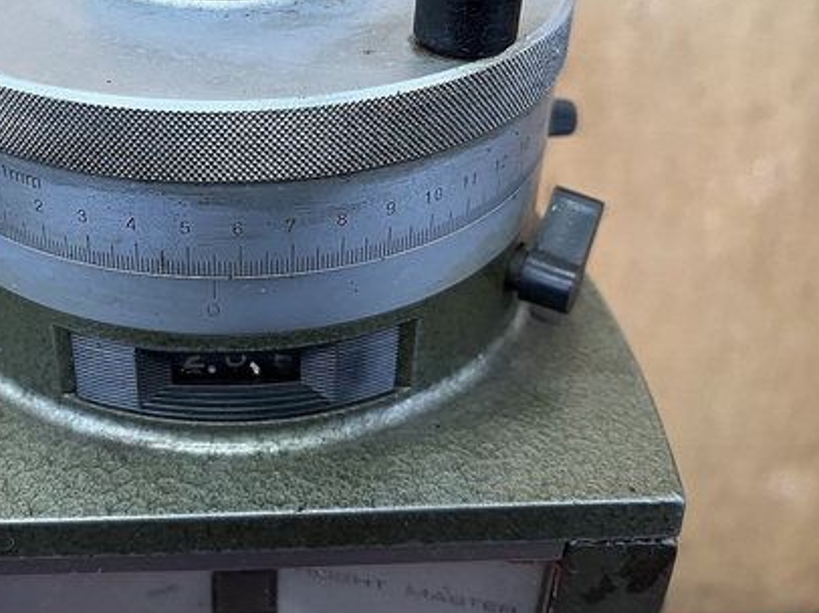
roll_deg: +0.4
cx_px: 230
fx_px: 969
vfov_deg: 34.3
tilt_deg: -30.1
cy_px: 151
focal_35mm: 41
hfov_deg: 44.6
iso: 125
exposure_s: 1/60
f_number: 1.6
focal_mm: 5.1
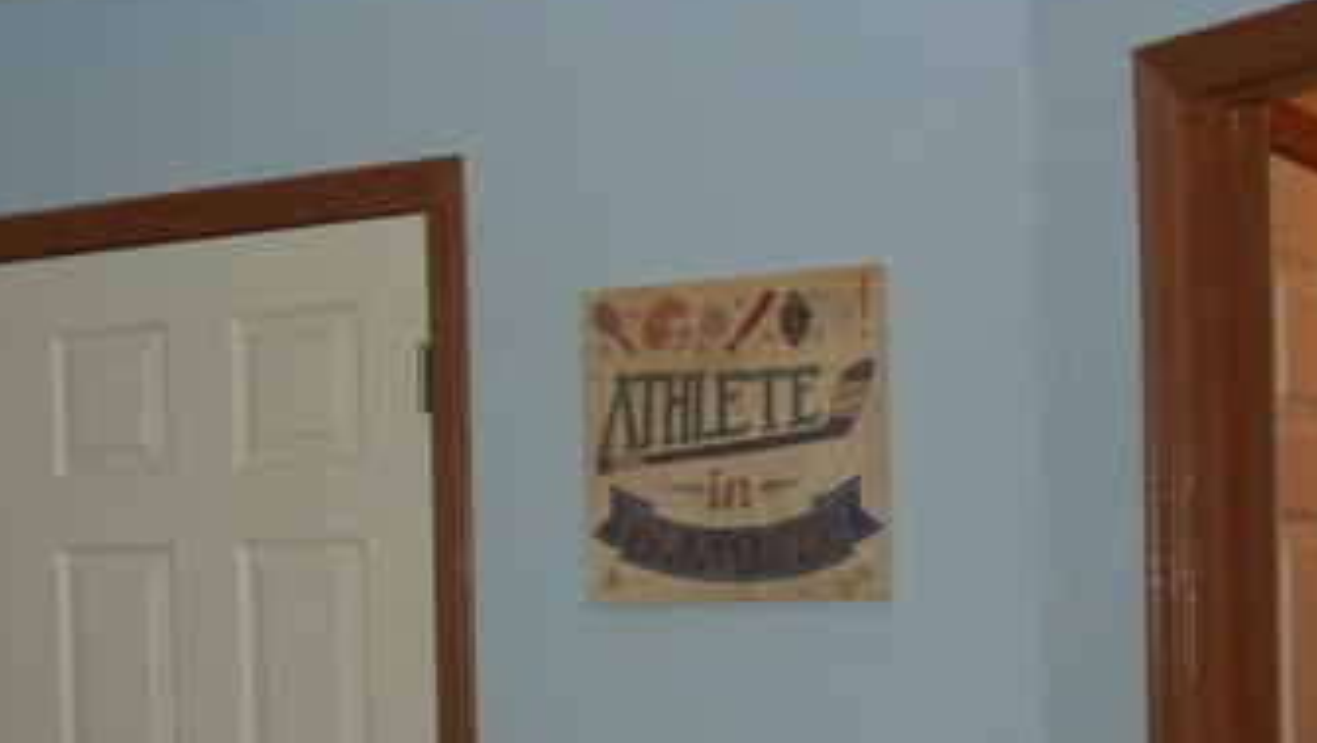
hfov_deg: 26.1
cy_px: 633
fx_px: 2761
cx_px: 169
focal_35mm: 79
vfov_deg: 15.2
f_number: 3.7
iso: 125
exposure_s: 1/30
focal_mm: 6.7
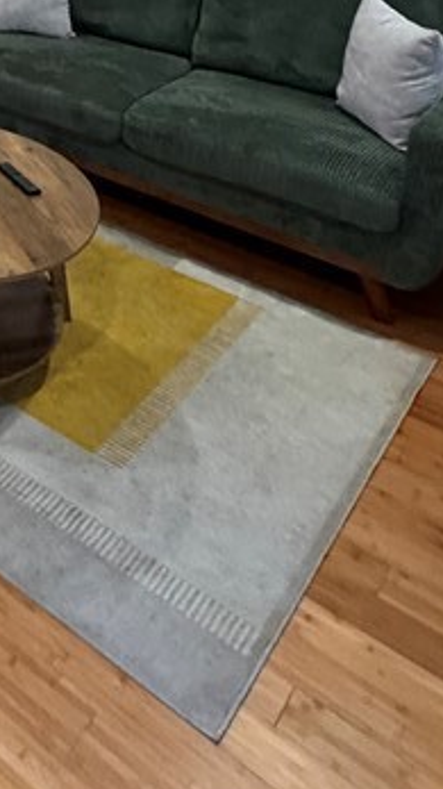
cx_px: -225
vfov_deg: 38.5
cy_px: -55
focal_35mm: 45
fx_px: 940
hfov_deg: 21.9
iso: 500
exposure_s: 1/60
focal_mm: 2.22
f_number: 2.2
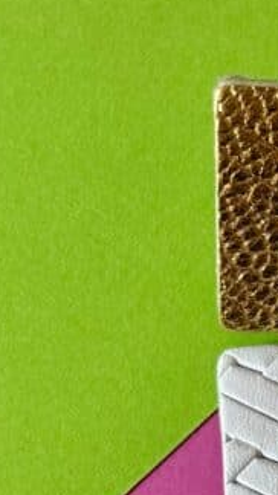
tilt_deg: -79.5
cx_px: 519
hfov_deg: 6.6
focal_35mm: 179
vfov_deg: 11.8
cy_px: 552
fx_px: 2348
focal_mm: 5.96
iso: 40
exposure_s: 1/100
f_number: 1.6
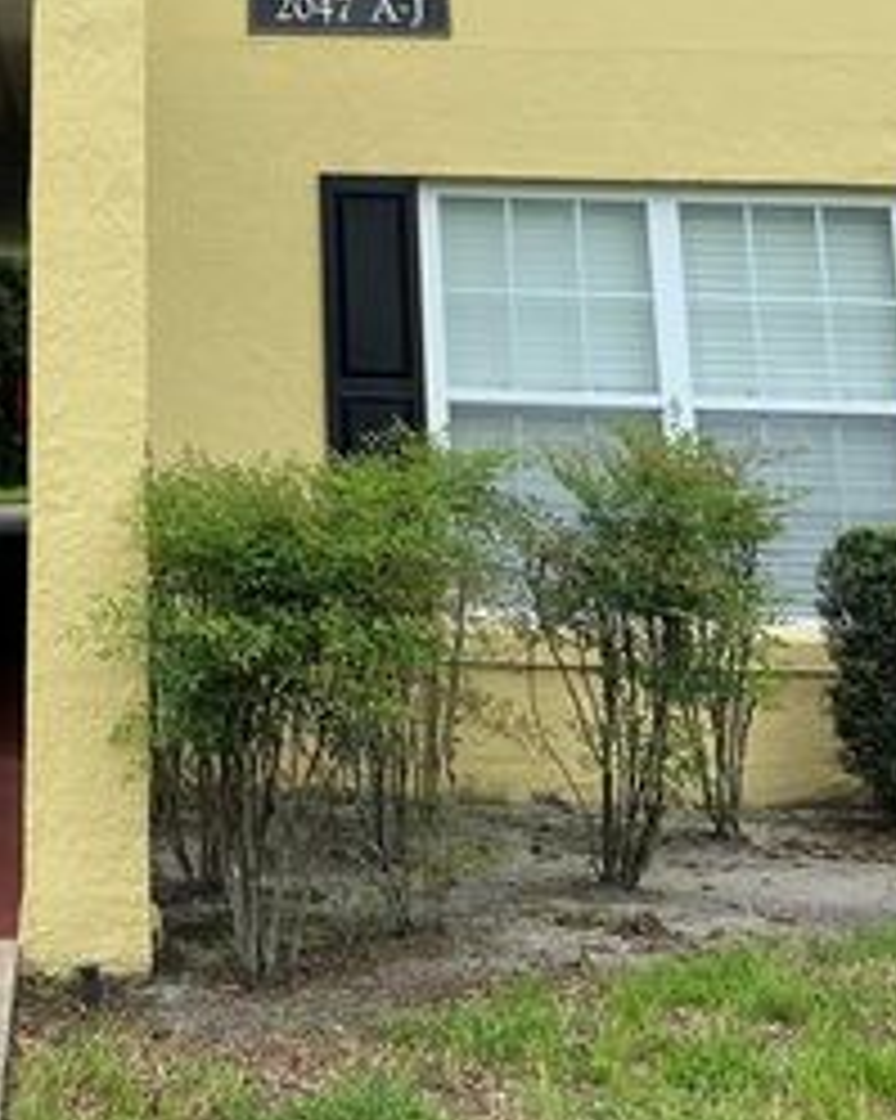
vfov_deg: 25.2
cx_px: -9
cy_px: -209
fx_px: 2255
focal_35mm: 68
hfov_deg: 21.6
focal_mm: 4.25
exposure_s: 1/942
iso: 32
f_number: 1.8
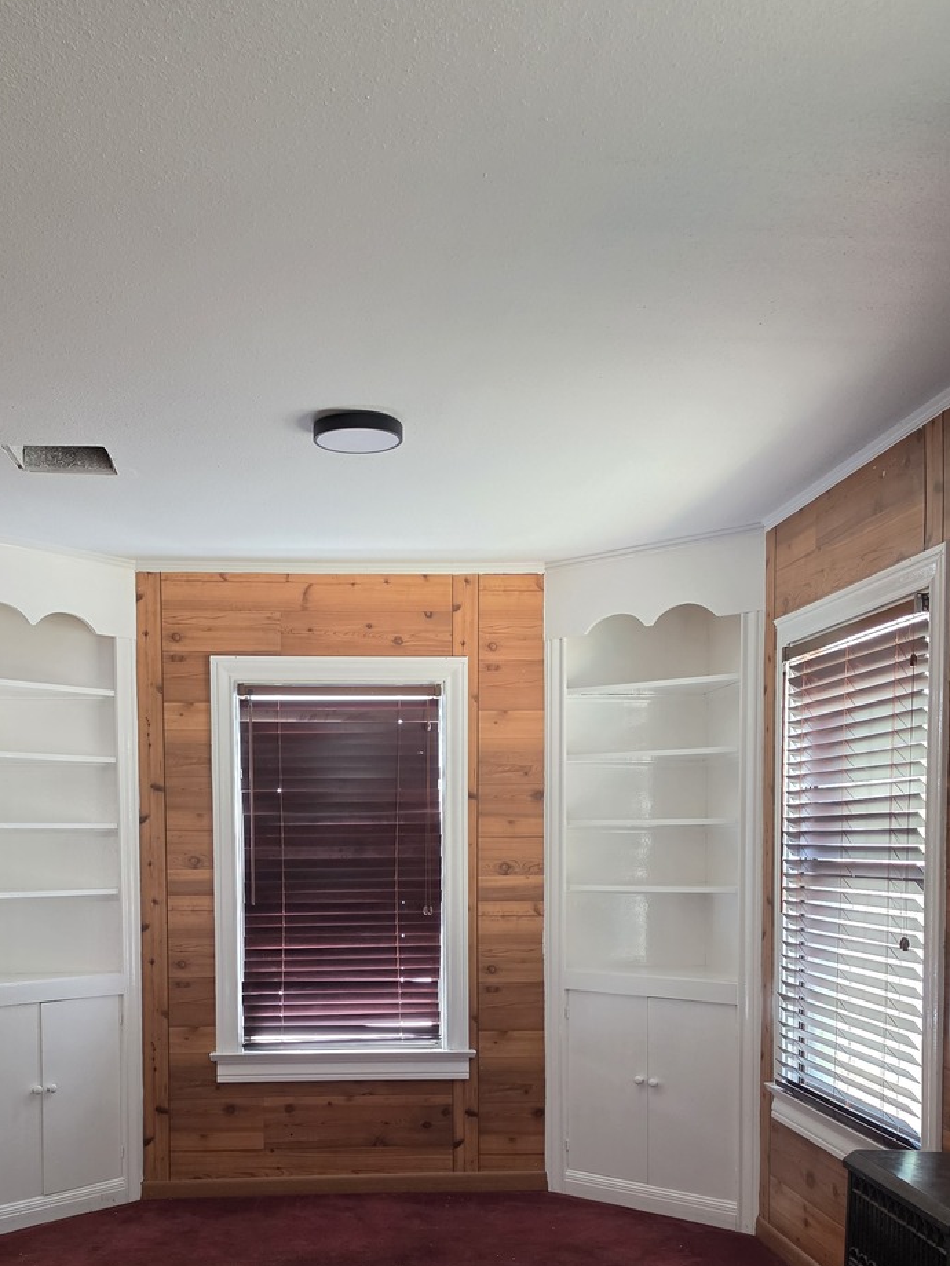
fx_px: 1317
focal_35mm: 36
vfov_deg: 49.5
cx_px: 355
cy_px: 932
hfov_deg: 39.4
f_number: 1.4
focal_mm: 6.5
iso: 320
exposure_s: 1/120
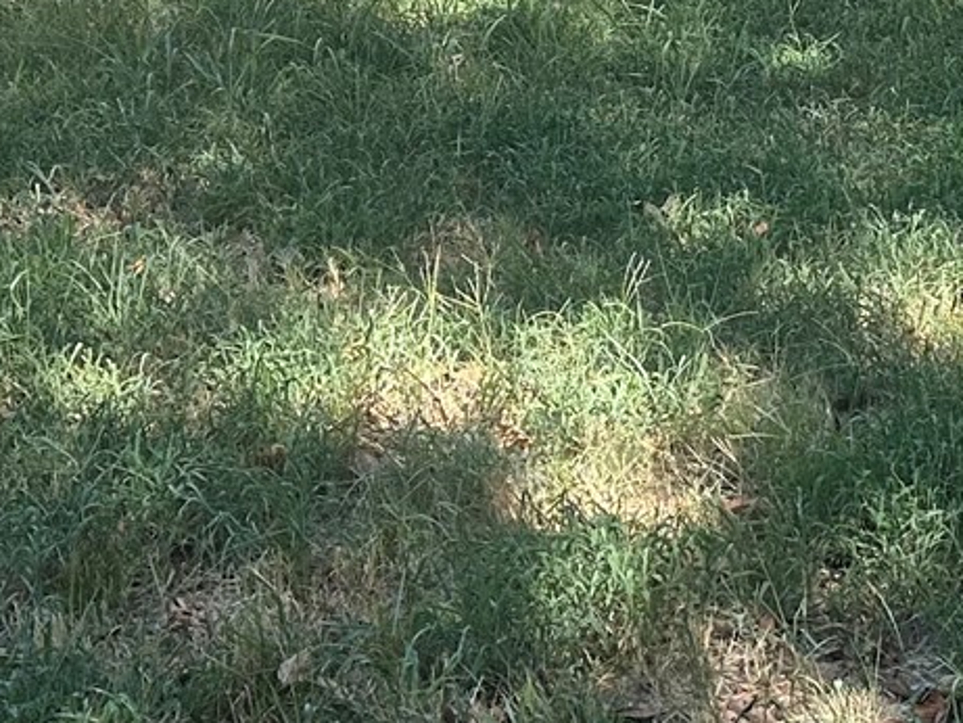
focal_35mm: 100
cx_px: 921
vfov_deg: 13.8
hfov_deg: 19.2
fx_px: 2783
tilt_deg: -0.3
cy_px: -414
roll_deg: -0.8
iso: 80
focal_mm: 6.86
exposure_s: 1/879
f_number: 1.78
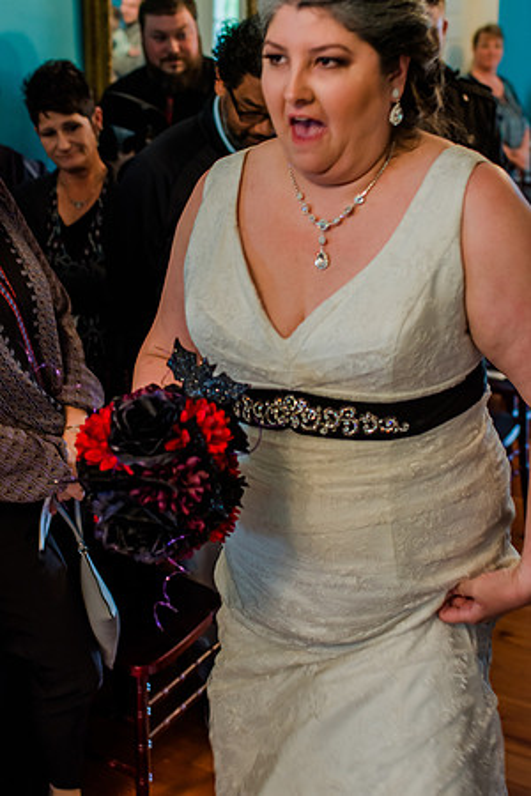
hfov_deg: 25.8
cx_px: 266
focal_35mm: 52
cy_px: 398
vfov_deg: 37.9
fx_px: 1161
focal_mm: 35
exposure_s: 1/100
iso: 800
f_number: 2.5
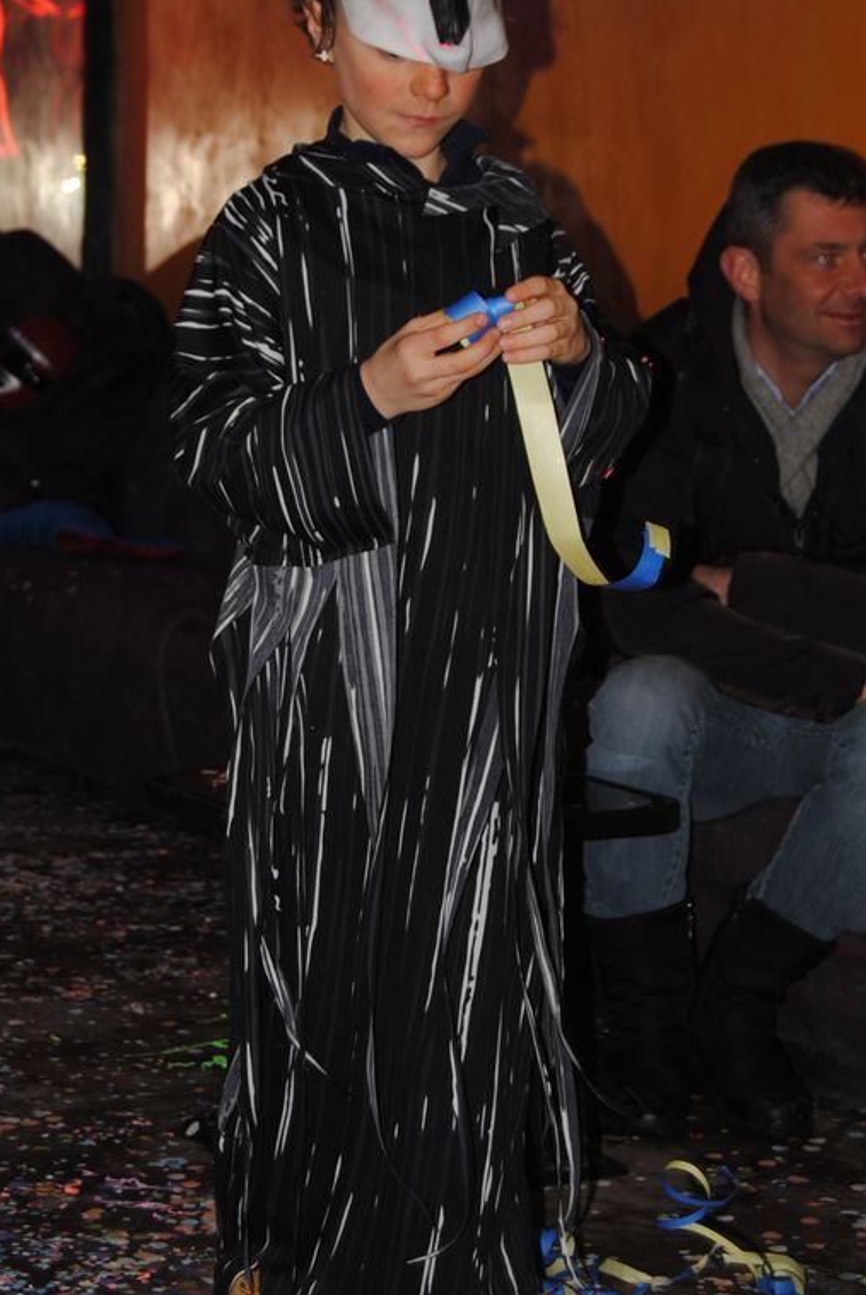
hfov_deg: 14.4
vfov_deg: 21.4
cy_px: 586
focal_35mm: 95
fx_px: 3420
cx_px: 378
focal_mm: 40
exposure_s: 1/60
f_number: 5
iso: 200
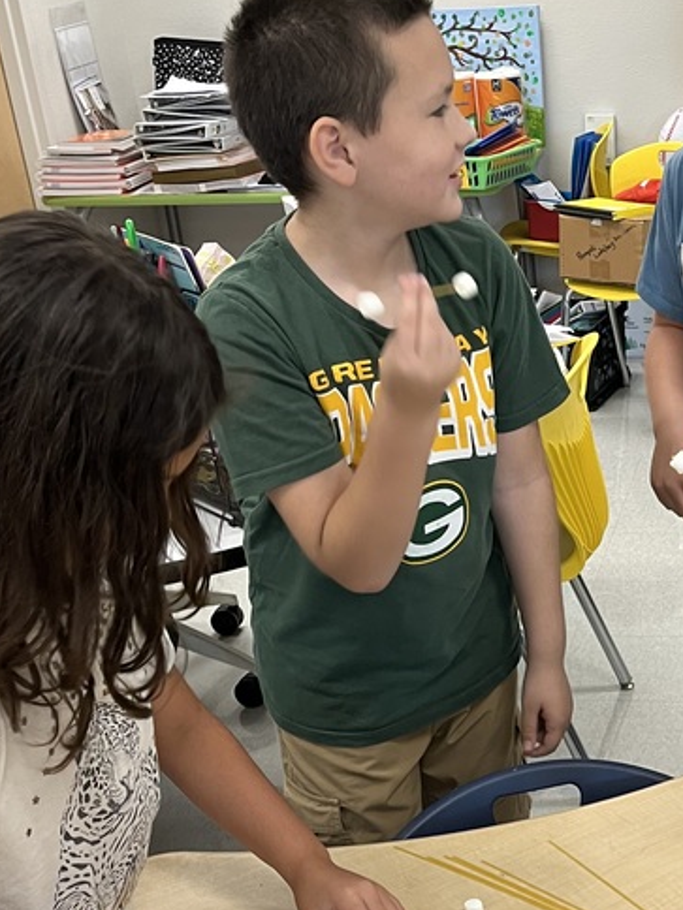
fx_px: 1447
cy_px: 696
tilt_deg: -28.5
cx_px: 610
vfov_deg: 34.1
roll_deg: +3.3
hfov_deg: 25.7
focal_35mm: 55
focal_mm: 5.1
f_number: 1.6
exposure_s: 1/60
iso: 100
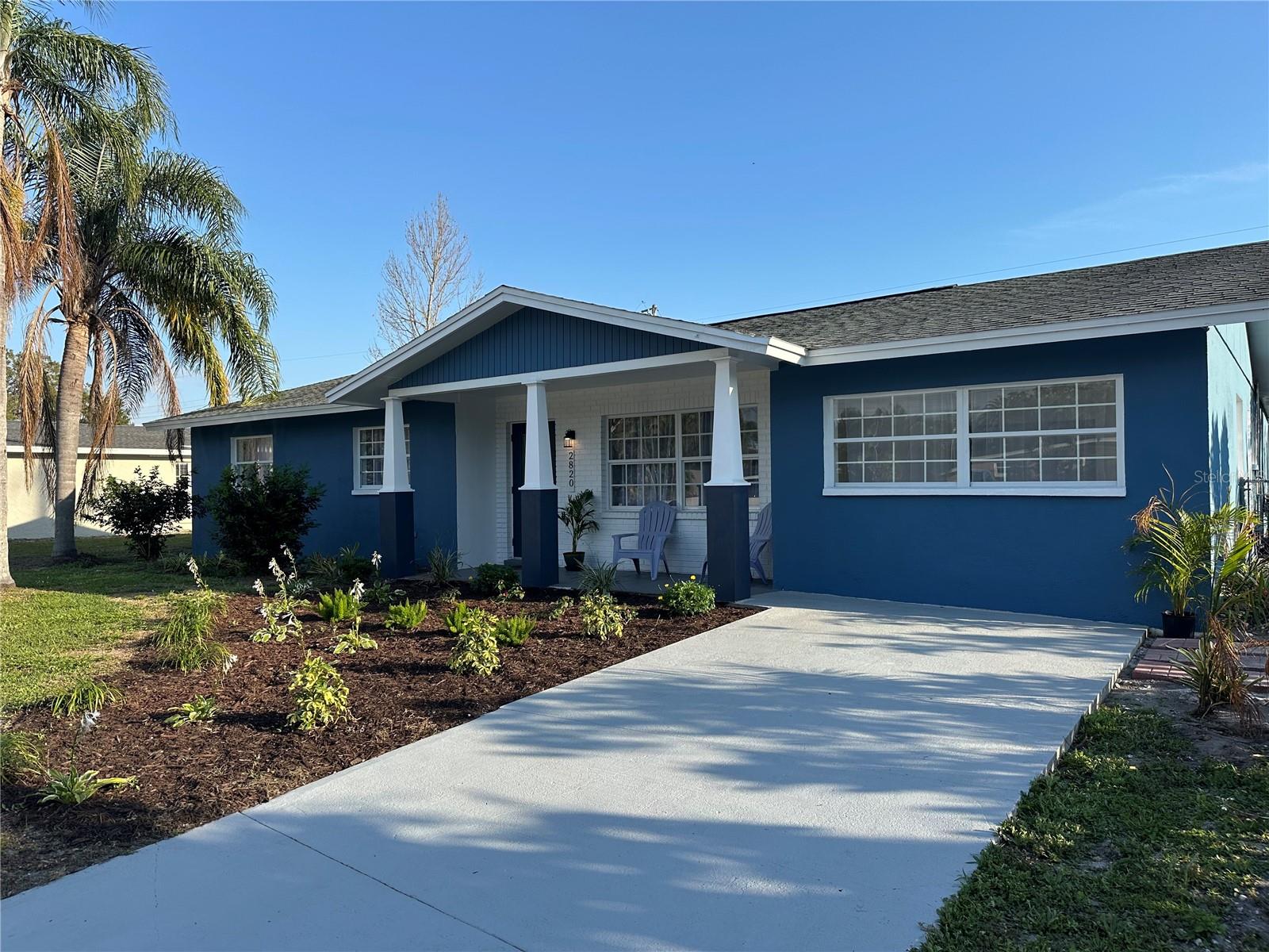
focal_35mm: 24
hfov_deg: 71.6
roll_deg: +0.4
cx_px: 634
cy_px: 476
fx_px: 880
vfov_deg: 56.8
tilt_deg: +0.5
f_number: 1.78
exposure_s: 1/2203
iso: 80
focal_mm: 6.86
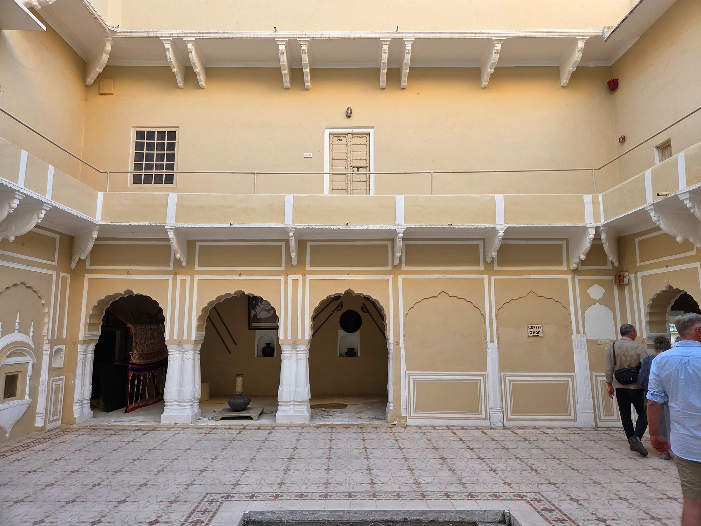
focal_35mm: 23
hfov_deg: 73.9
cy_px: 263
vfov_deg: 58.9
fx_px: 466
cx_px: 350
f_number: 1.8
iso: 64
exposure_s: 1/180
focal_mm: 5.4
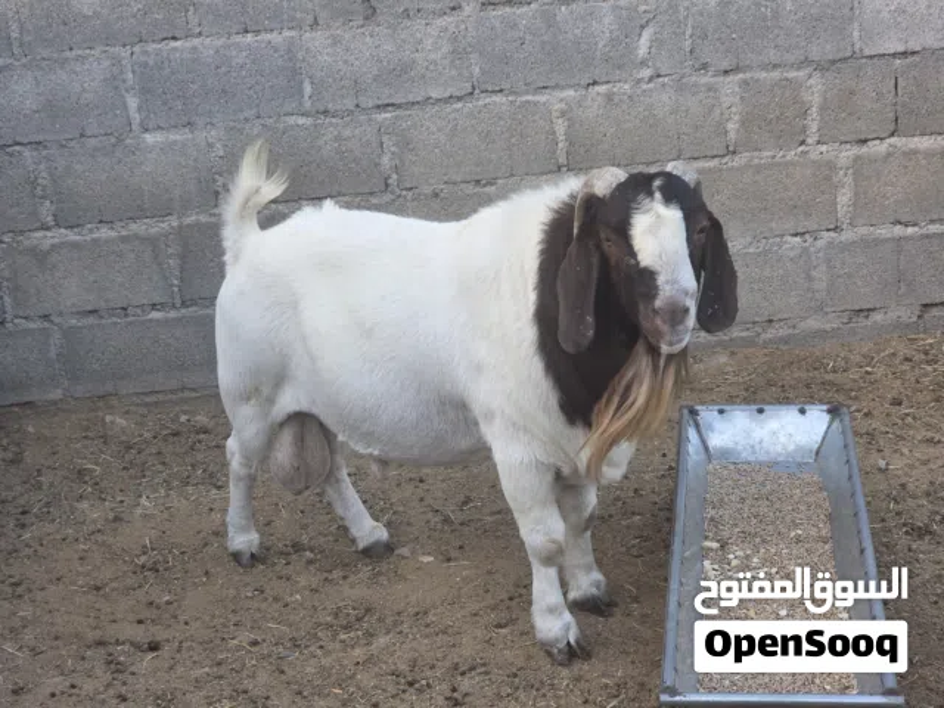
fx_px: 1882
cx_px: 472
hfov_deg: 28.2
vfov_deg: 21.3
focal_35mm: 69
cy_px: 354
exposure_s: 1/100
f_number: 2.4
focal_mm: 7.9
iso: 80
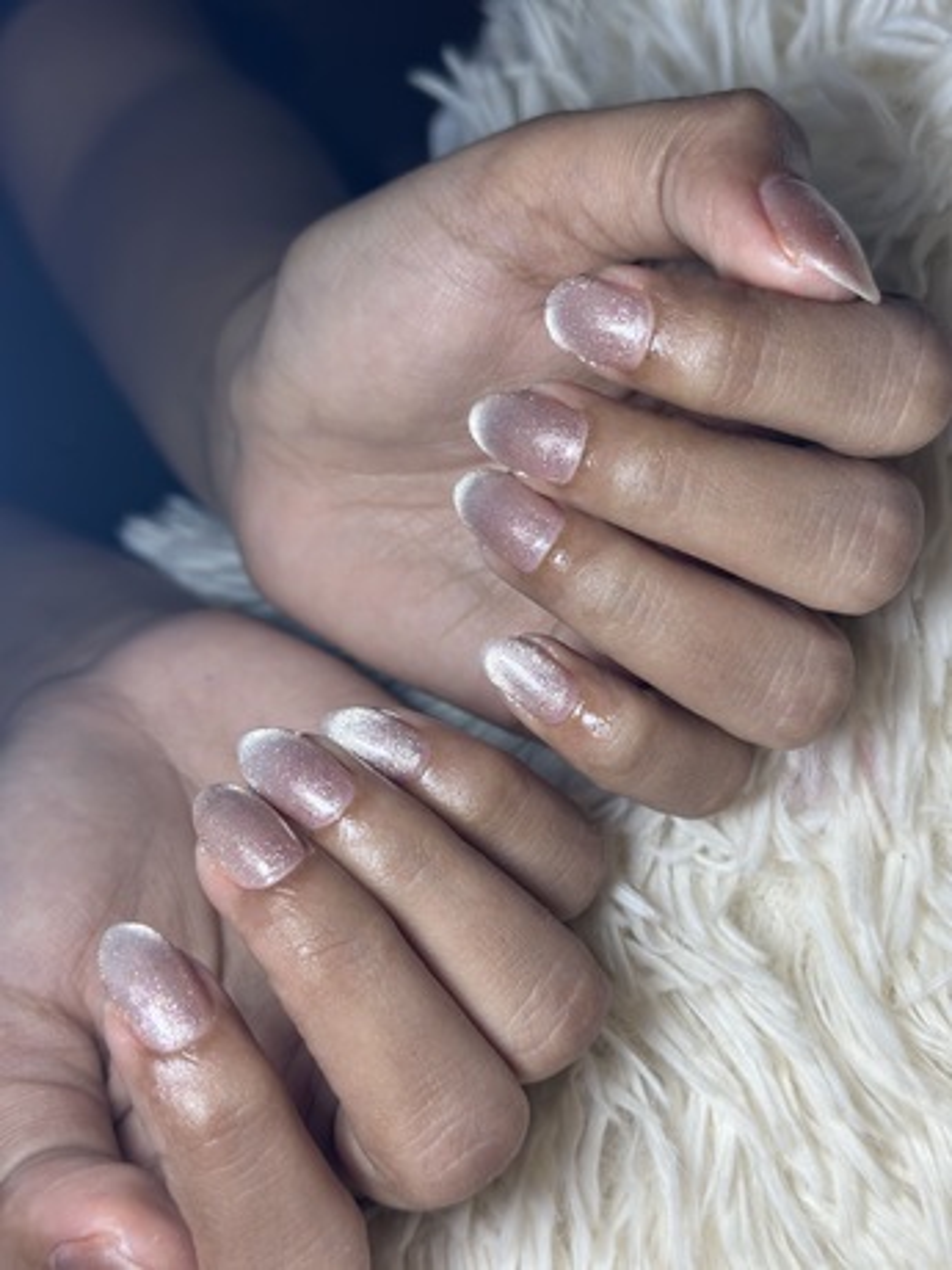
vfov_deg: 39.7
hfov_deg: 30.3
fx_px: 1760
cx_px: 476
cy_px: 635
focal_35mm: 48
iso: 80
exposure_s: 1/980
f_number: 1.78
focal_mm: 6.86
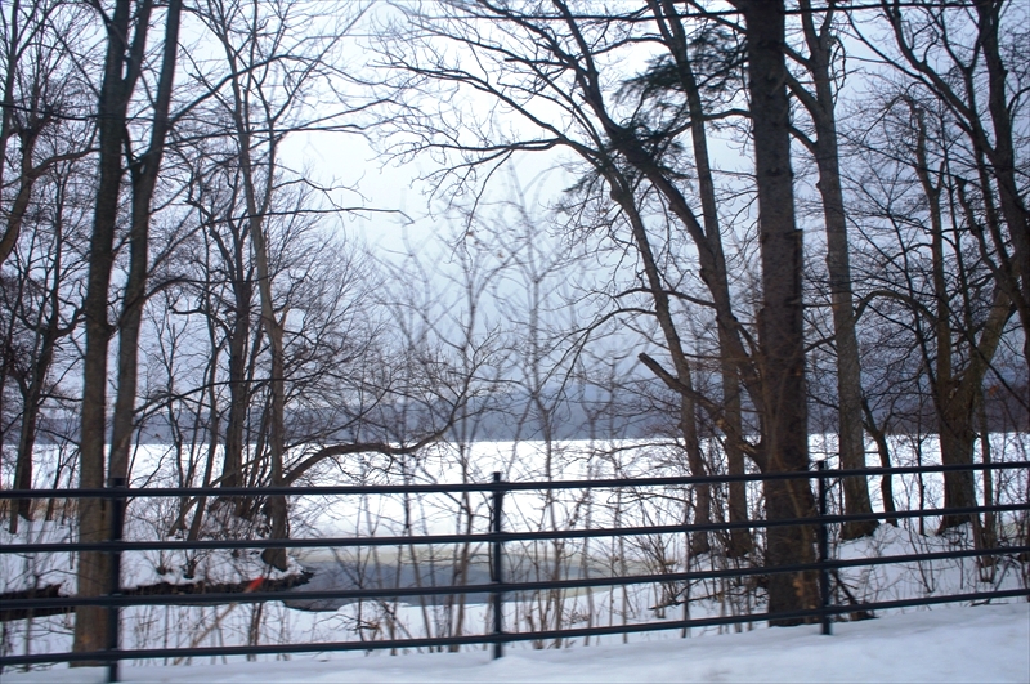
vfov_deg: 47.8
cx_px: 515
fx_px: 771
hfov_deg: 67.5
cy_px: 342
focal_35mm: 27
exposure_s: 1/320
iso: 200
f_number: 5.6
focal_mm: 18
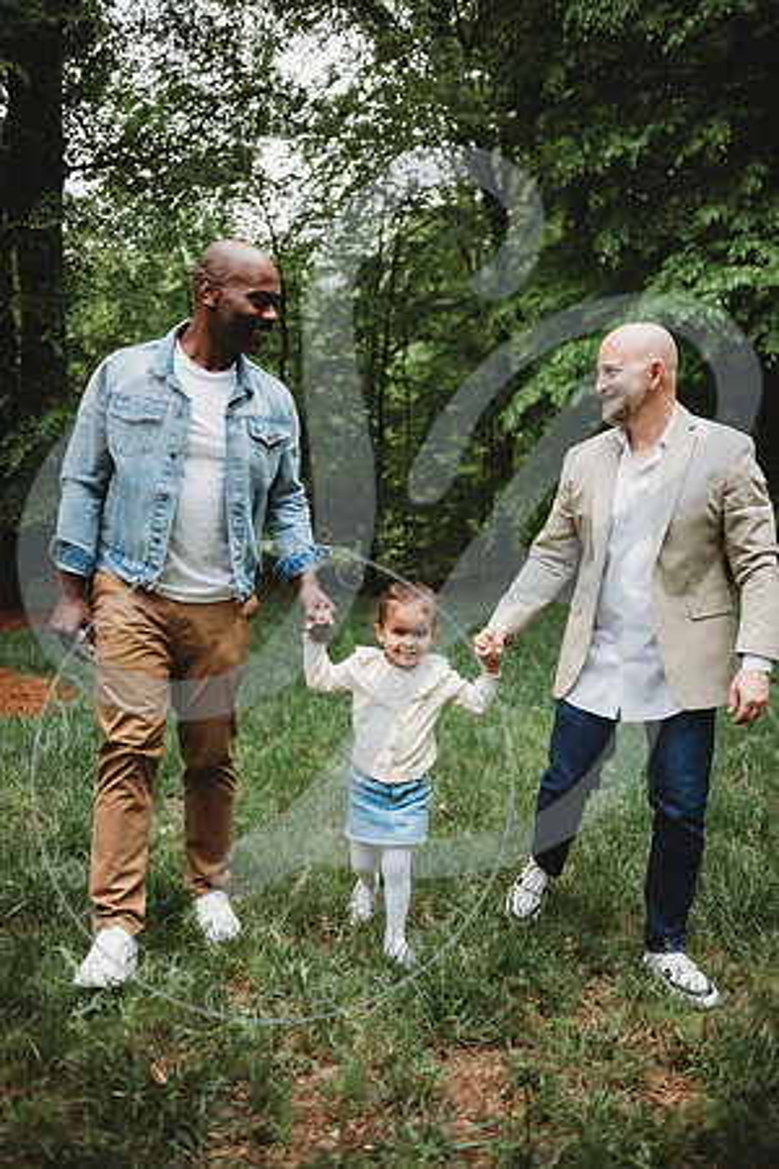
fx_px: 1103
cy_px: 584
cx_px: 390
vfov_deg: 55.8
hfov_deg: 38.9
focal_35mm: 34
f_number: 2.8
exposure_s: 1/250
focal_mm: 34
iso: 100
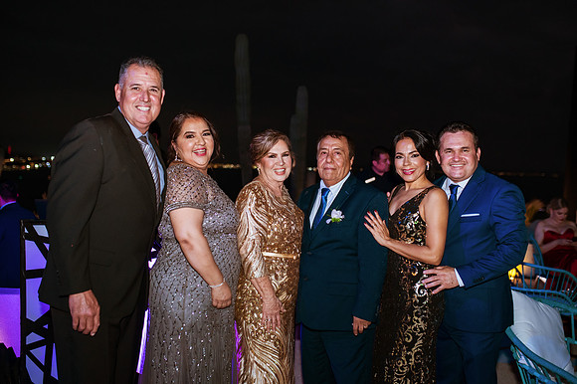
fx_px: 561
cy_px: 192
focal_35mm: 35
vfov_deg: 37.8
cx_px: 288
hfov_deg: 54.5
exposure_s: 1/100
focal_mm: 35
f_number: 2.2
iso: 2000
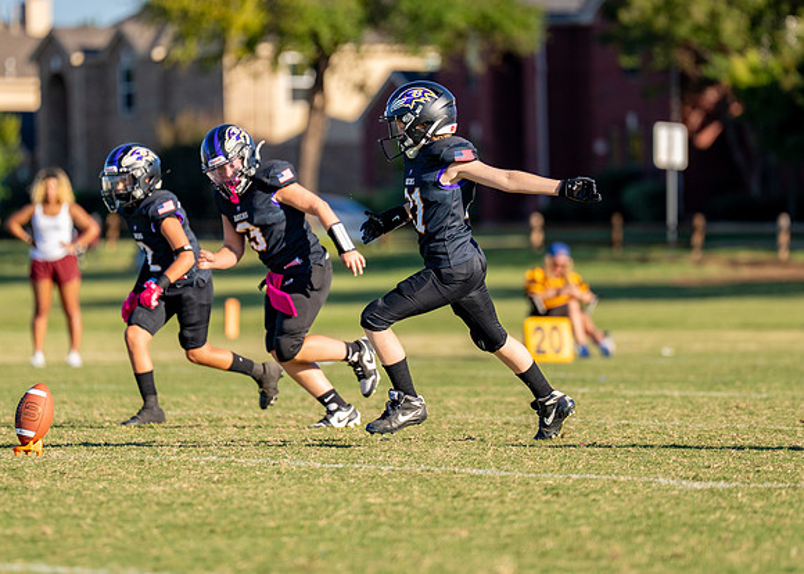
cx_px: 388
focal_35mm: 315
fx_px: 7195
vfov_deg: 4.6
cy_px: 232
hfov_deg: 6.4
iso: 160
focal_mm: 200
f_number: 2.8
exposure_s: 1/2500
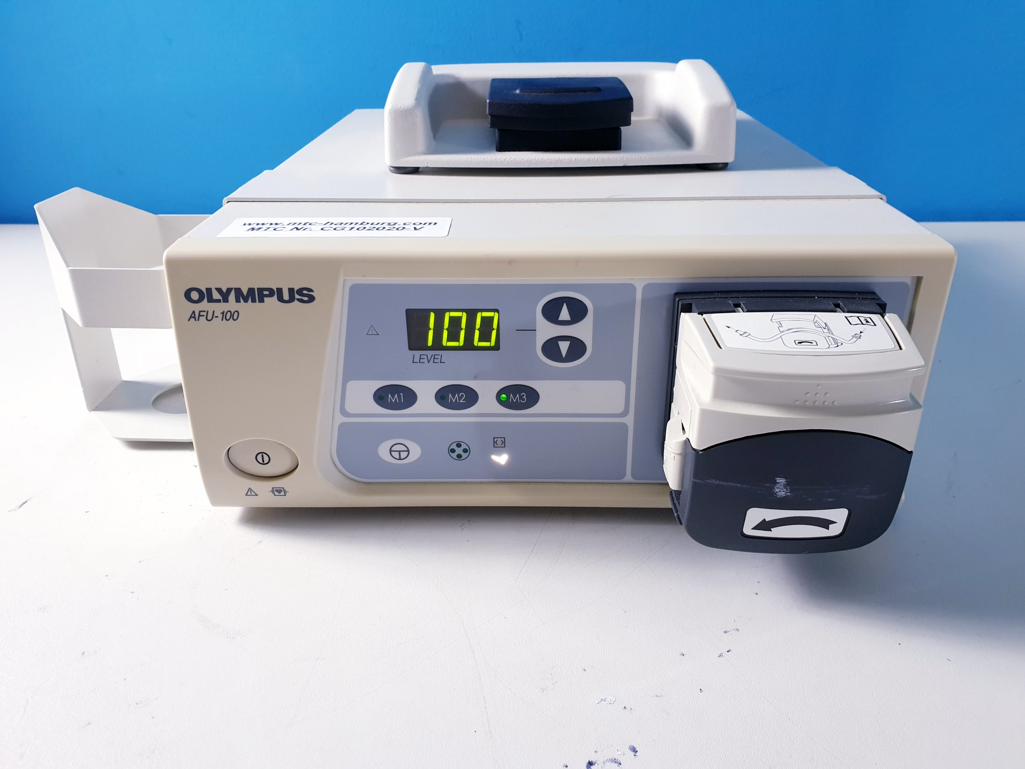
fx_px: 770
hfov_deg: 67.3
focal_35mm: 26
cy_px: 384
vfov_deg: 53.1
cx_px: 512
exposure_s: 1/50
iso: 125
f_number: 2.4
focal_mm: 4.3
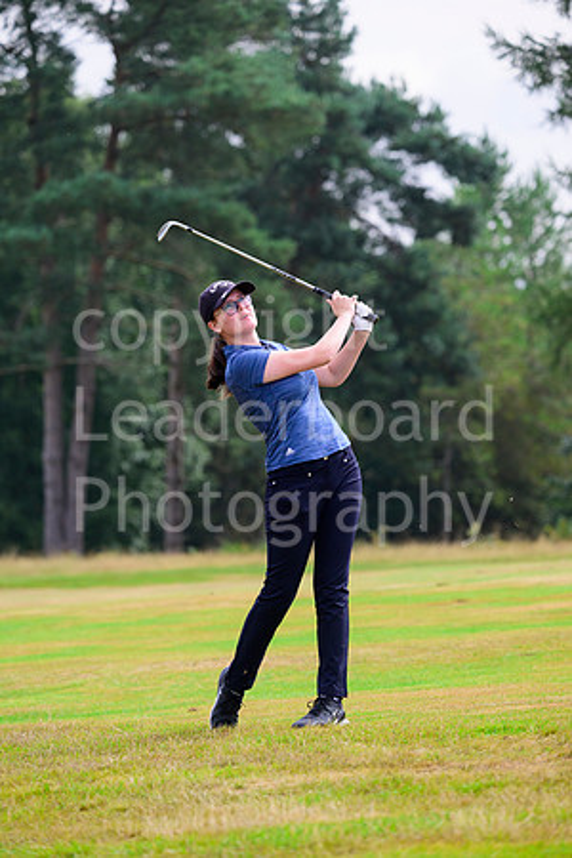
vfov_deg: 10.5
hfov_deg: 7.0
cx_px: 286
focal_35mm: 195
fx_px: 4647
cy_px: 429
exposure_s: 1/2500
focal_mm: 195
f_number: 5.6
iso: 1000
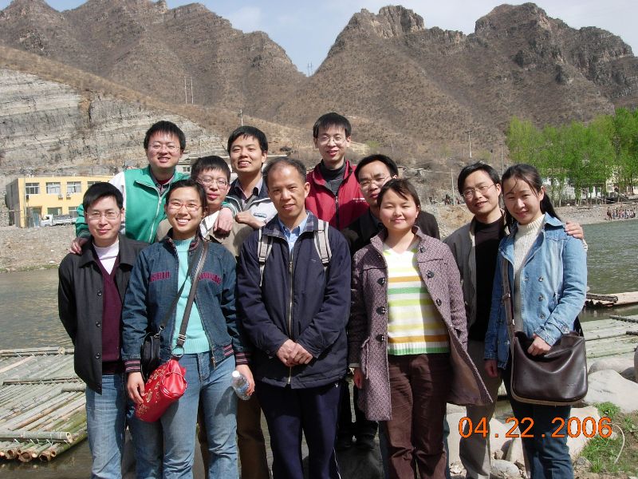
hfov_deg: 49.0
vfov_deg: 37.7
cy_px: 240
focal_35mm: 38
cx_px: 319
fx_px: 700
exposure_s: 1/645
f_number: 4.8
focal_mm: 7.8
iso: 79
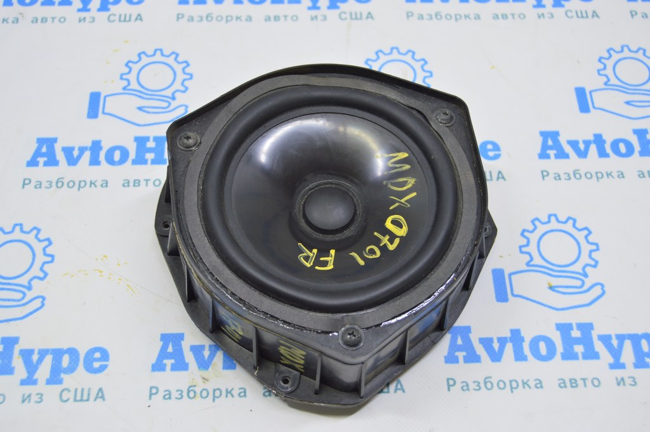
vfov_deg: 29.8
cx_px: 325
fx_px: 812
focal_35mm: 45
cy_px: 216
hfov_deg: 43.6
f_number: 5.6
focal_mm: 30
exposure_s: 1/20
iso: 400
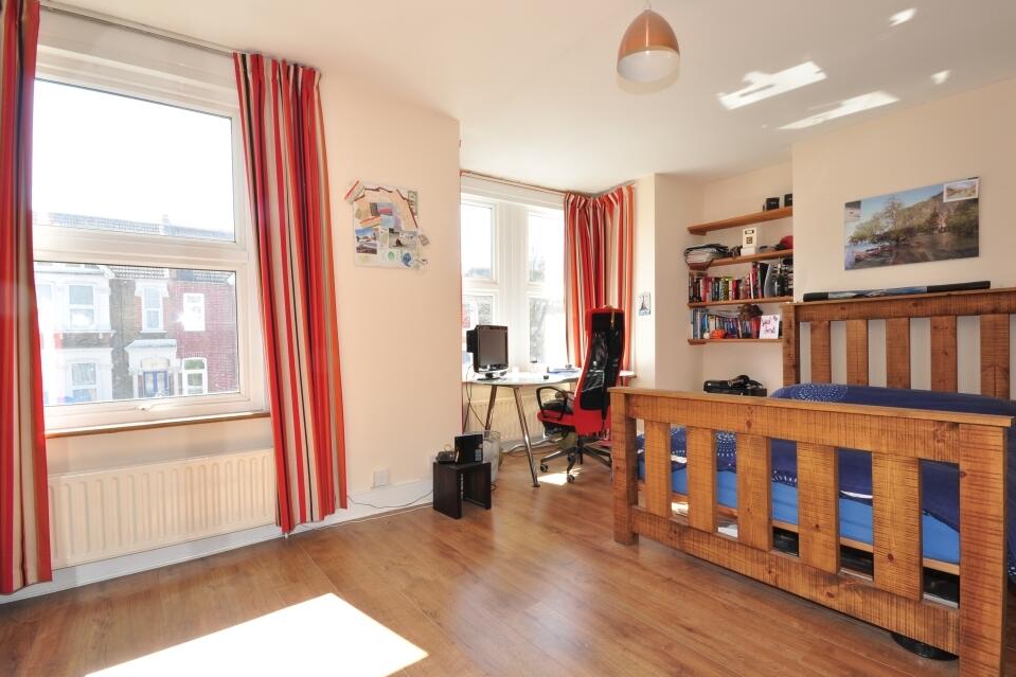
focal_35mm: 16
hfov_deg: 96.6
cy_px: 342
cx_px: 541
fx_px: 451
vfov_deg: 73.7
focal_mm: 10
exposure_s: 1/15
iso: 200
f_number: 11
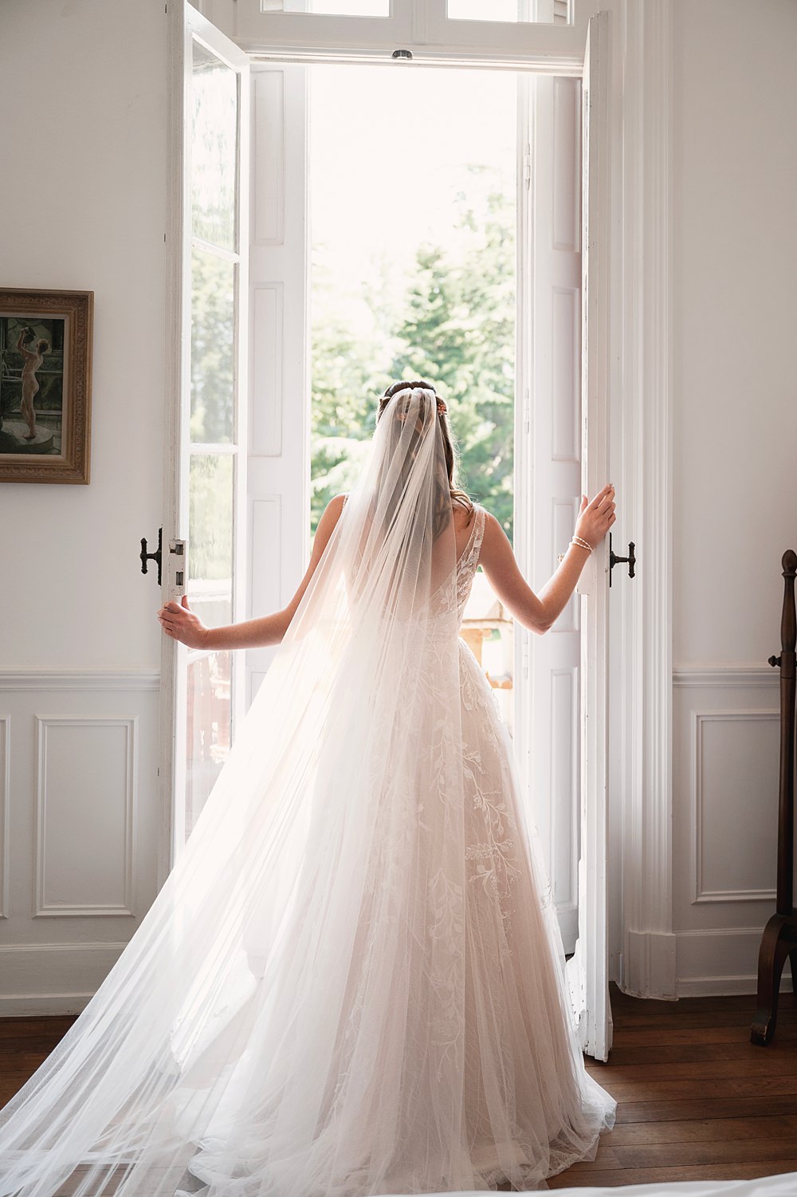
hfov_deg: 35.0
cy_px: 598
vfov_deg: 50.7
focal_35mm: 38
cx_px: 398
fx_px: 1262
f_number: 2.8
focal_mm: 38
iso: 800
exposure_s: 1/500
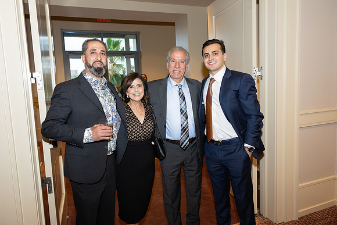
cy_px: 112
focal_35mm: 26
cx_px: 168
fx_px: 243
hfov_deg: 69.4
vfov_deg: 49.6
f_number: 5.6
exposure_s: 1/100
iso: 800
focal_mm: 26
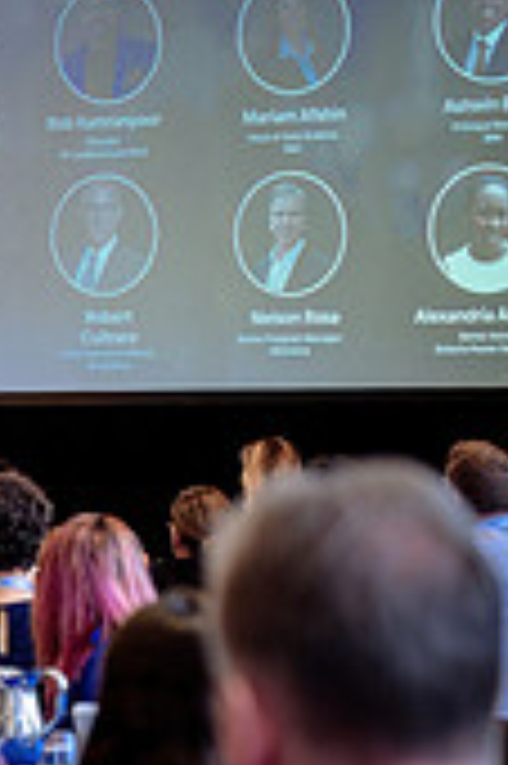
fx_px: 5175
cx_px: -619
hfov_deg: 5.5
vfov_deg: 8.4
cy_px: 637
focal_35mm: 244
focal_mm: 70
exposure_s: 1/160
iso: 640
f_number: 2.8
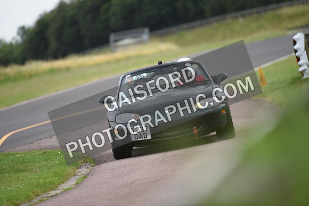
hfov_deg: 5.4
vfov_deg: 3.6
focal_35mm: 380
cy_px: 103
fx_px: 3262
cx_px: 154
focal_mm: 380
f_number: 4
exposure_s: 1/1000
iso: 1100
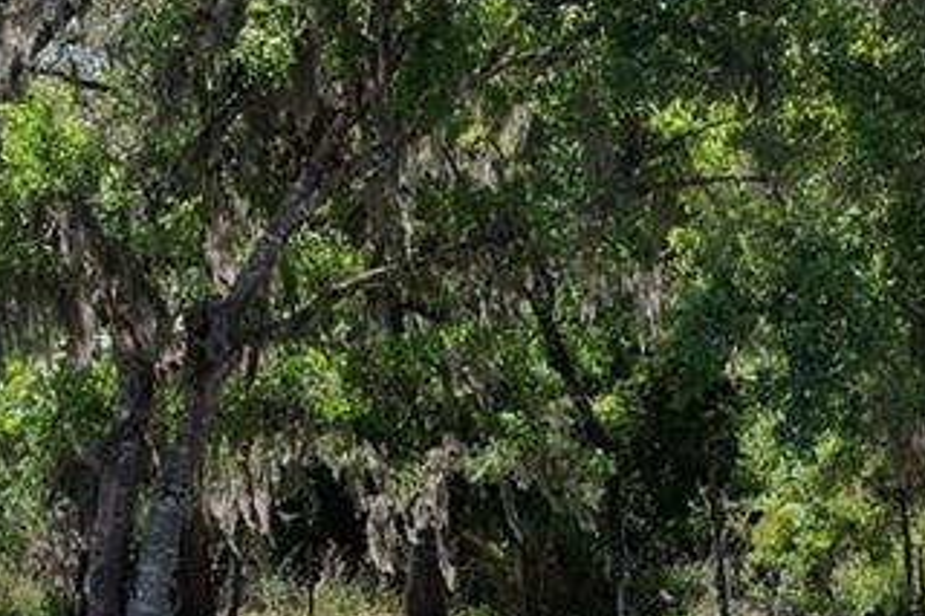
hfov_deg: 18.5
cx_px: 613
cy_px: 315
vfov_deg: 12.4
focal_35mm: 110
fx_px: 2825
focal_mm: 8.38
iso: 100
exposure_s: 1/1000
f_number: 2.8
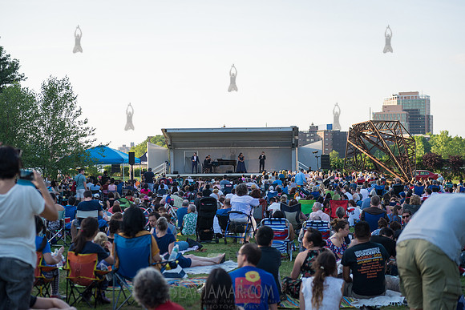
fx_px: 913
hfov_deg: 28.6
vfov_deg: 19.3
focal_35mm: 71
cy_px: 155
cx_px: 232
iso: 500
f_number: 3.5
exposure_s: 1/1600
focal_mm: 70
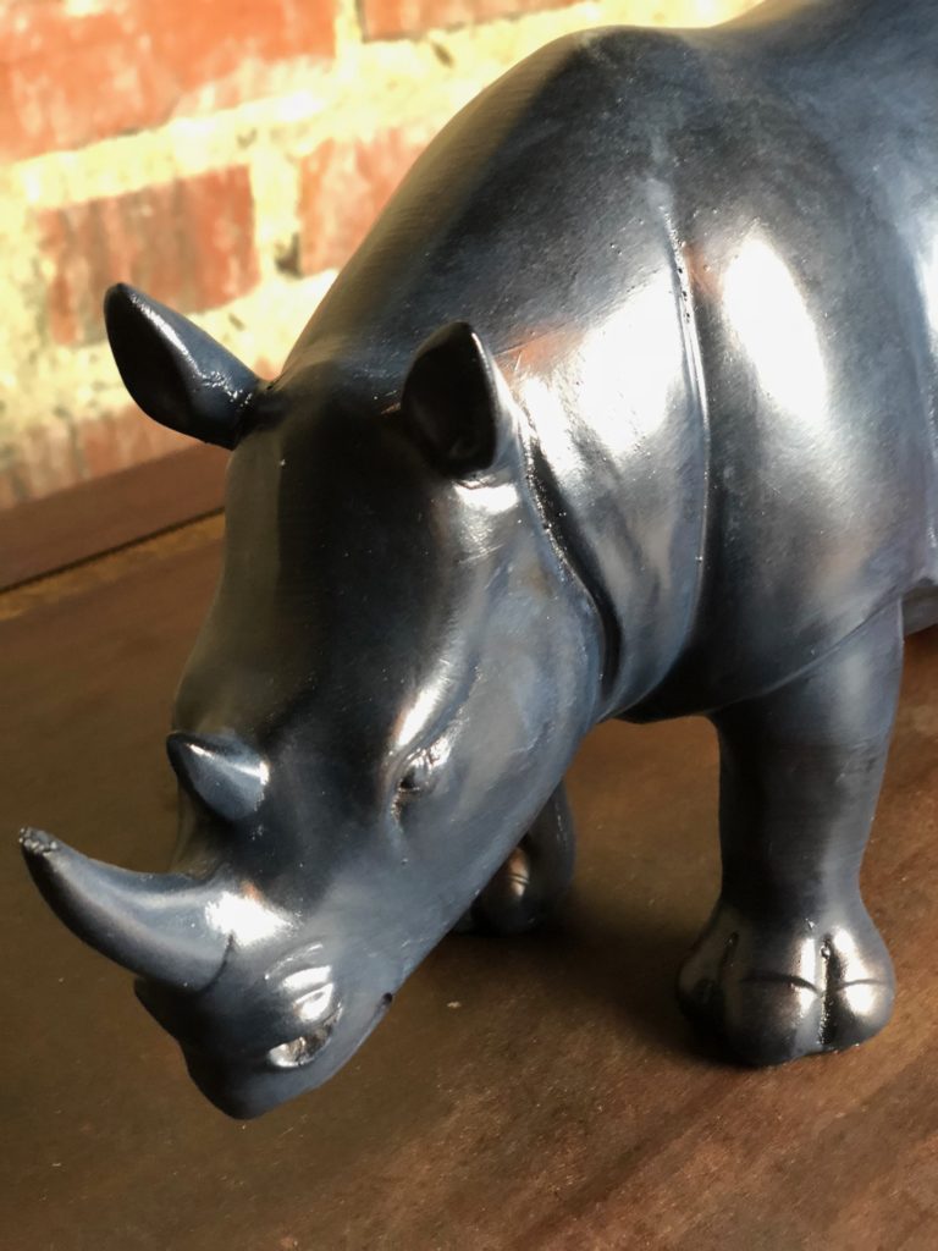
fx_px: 1879
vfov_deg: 36.8
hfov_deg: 28.0
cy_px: 626
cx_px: 469
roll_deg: +5.4
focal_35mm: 52
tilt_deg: -24.7
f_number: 2.4
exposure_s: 1/13
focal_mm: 6
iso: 160
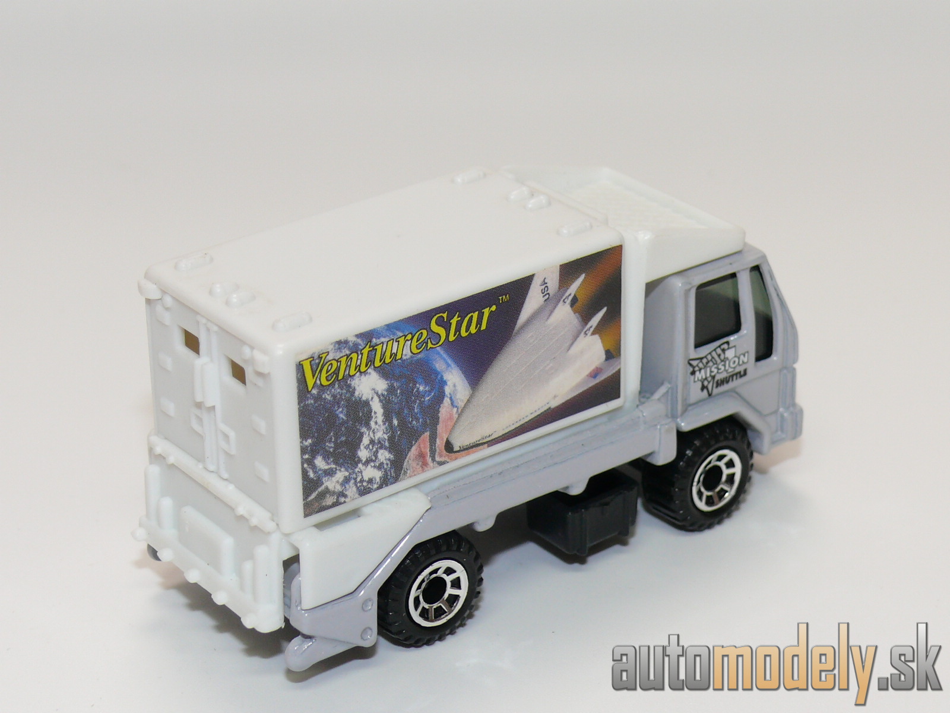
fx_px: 2470
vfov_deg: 16.4
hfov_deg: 21.8
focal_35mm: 90
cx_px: 475
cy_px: 356
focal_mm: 12.6
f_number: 4
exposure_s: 1/30
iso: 100
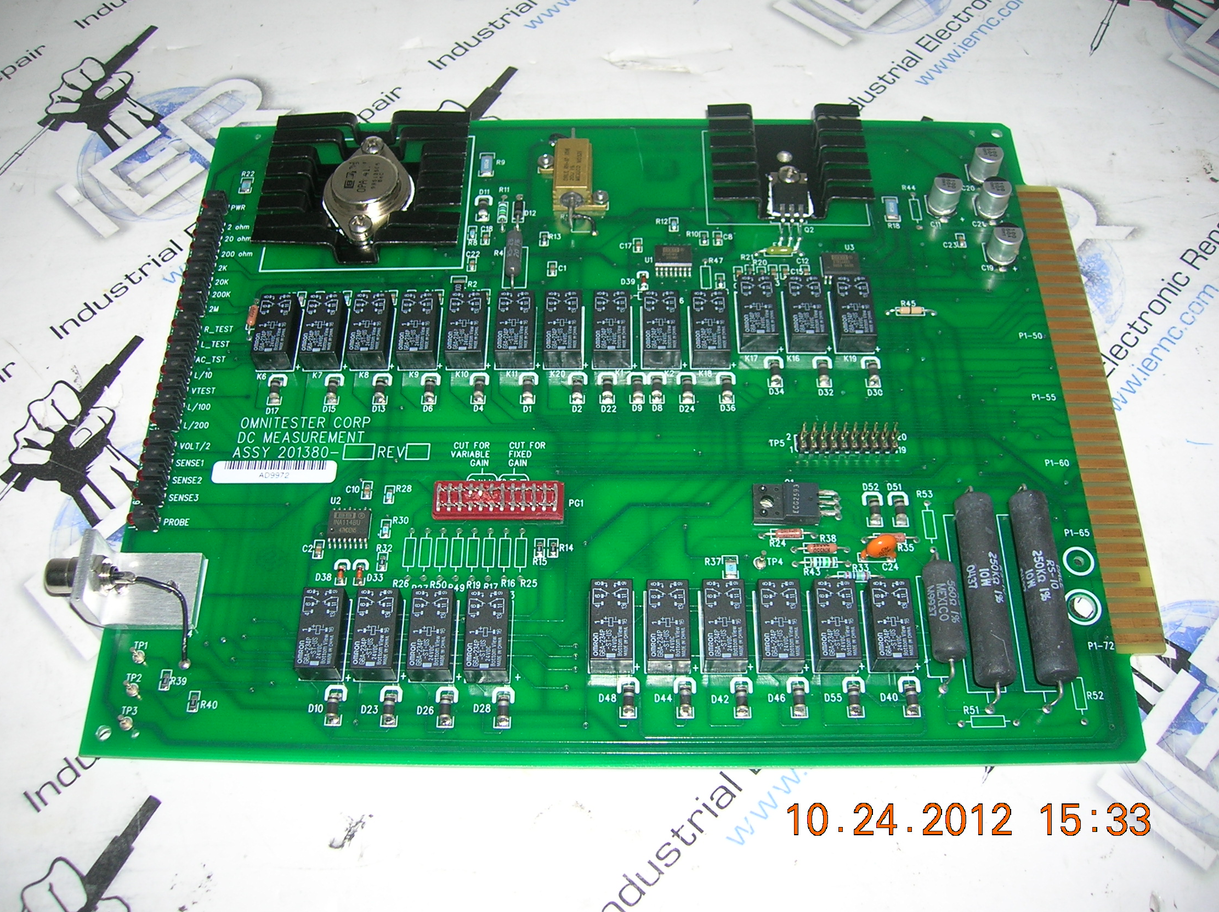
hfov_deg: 52.7
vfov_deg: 40.6
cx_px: 603
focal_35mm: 35
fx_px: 1231
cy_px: 448
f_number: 2.9
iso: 50
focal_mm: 5.7
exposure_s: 1/60.1
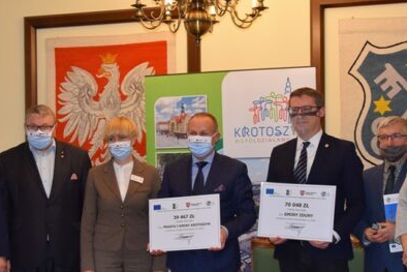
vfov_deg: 18.0
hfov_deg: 26.6
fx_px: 859
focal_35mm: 76
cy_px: 158
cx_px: 204
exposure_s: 1/80
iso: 800
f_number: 4.5
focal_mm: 26
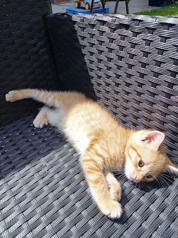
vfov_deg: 69.4
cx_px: 89
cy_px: 119
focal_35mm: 25
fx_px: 171
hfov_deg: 54.9
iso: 50
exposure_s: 1/526
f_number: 1.8
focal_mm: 4.65
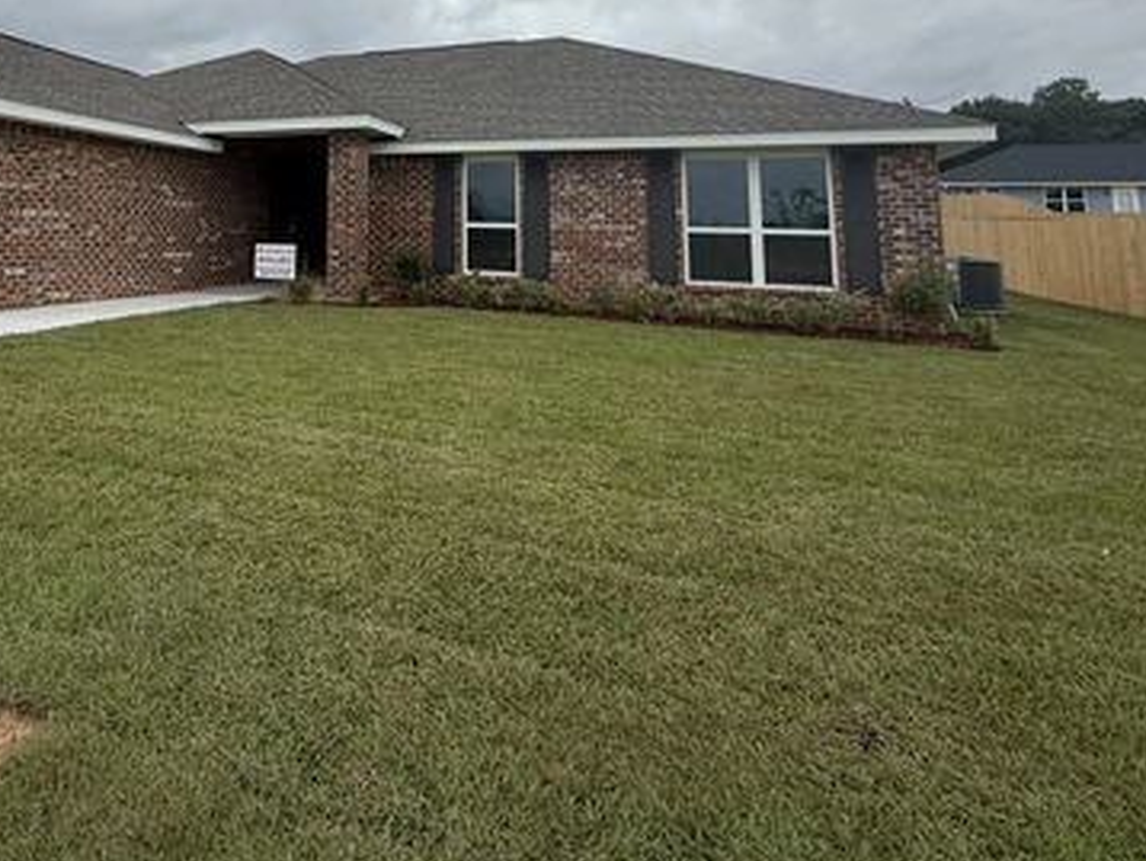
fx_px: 828
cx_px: 307
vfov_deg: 50.0
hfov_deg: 65.7
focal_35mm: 25
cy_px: 118
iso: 50
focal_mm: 2.22
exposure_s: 1/1795
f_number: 2.2
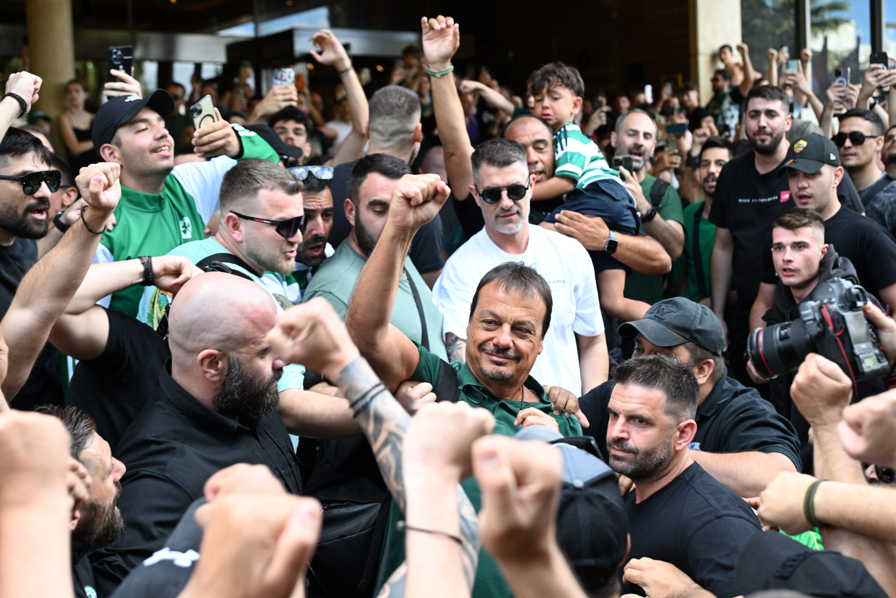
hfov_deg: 38.2
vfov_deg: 26.0
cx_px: 448
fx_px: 1294
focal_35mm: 52
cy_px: 299
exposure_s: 1/250
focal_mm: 52
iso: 400
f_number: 4
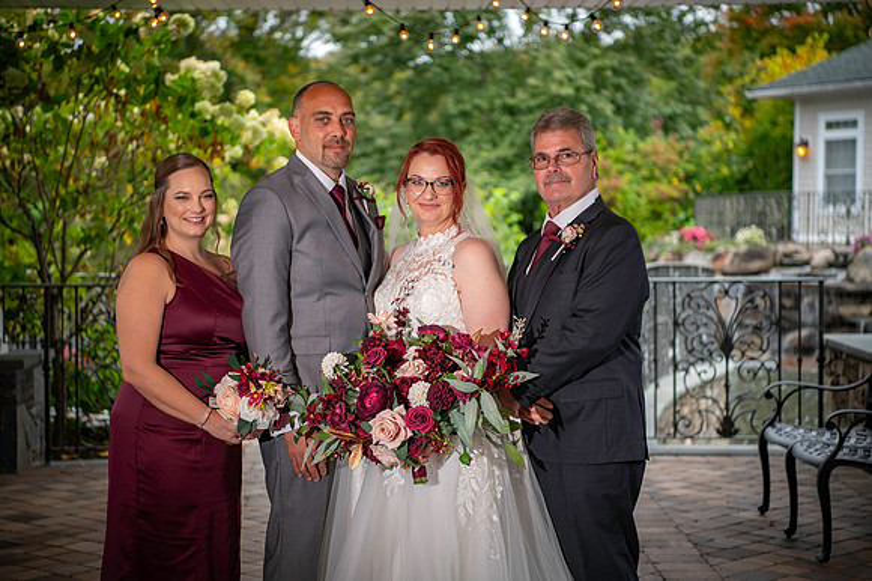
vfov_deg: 19.4
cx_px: 436
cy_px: 290
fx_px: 1695
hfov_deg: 28.9
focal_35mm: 70
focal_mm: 70
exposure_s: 1/500
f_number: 2.8
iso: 800
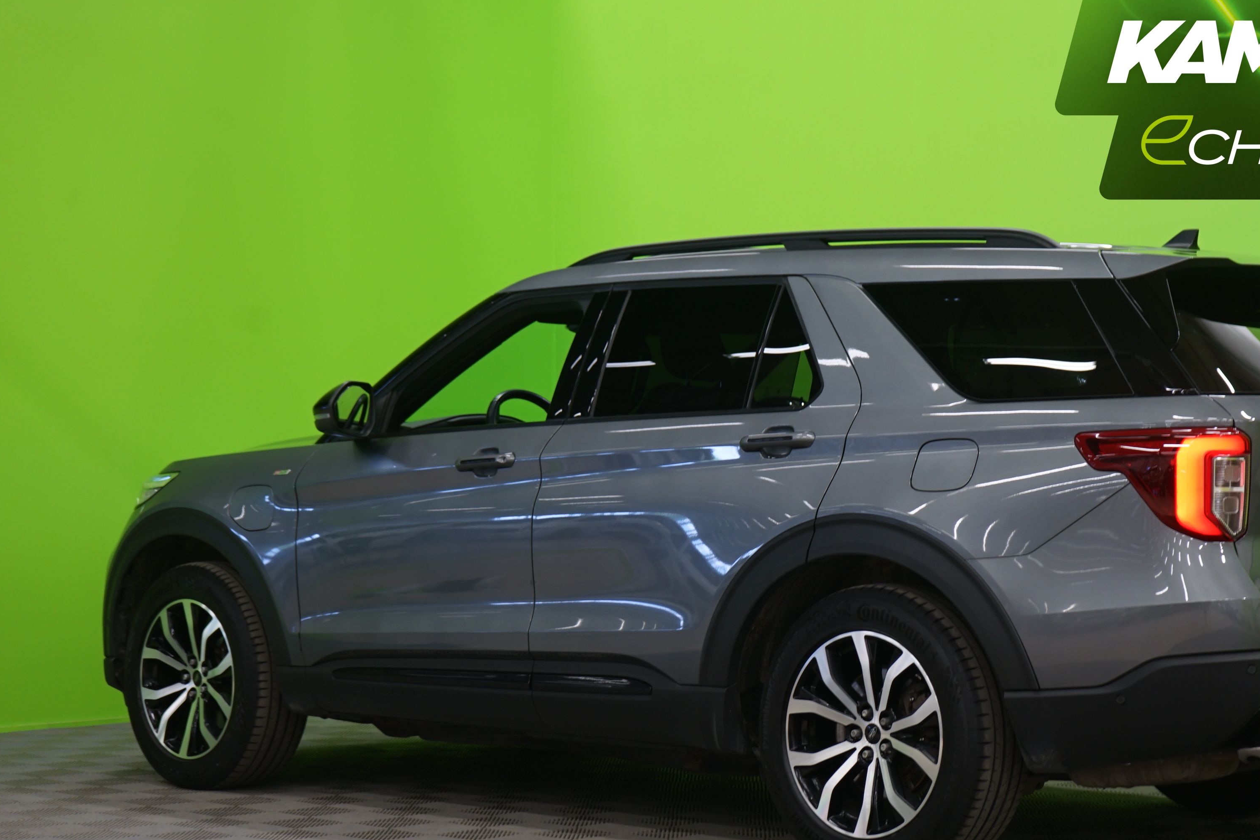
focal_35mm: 72
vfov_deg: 18.9
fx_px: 2520
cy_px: 480
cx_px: 816
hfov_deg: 27.9
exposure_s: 1/8
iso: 400
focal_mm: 55
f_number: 5
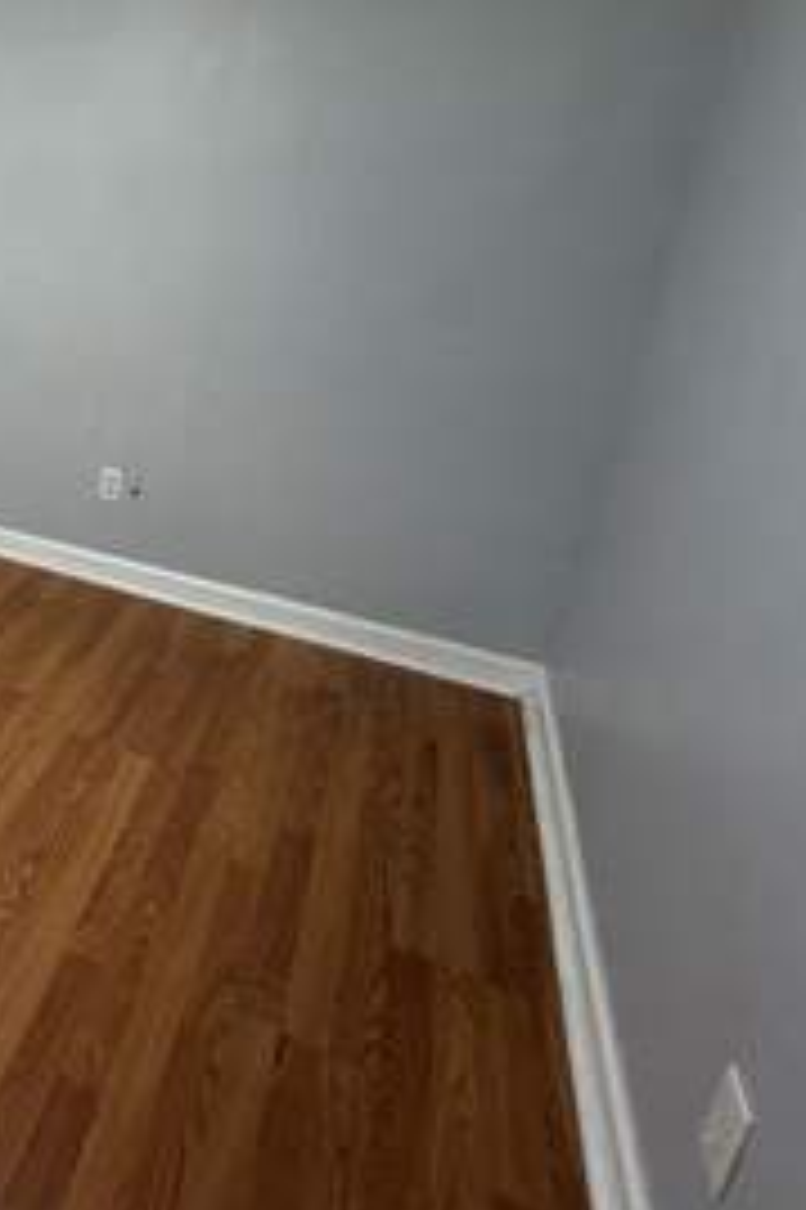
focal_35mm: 26
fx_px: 874
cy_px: 409
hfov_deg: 34.5
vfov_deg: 67.6
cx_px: -248
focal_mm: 2.22
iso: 250
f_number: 2.2
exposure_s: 1/60
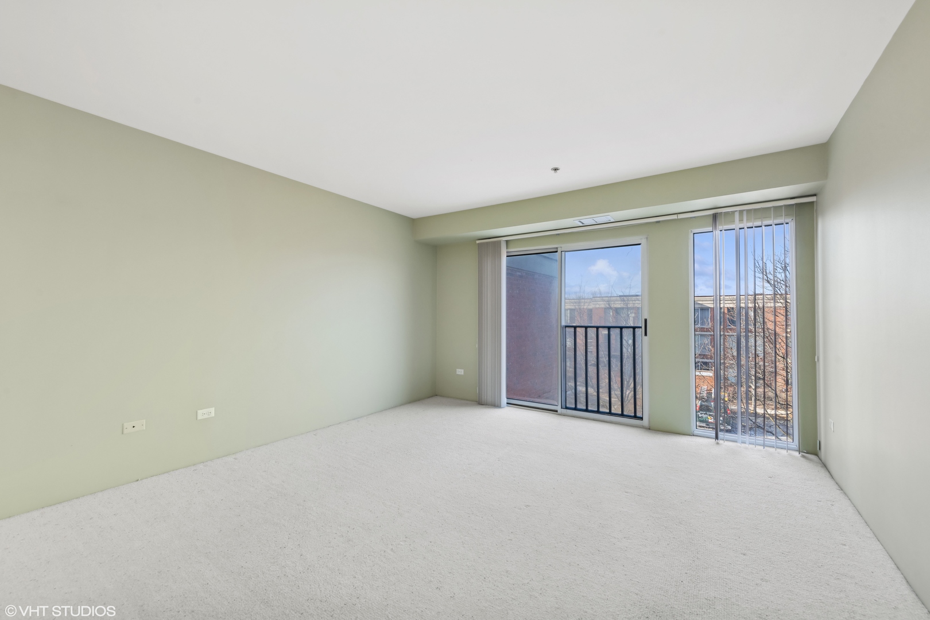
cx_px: 465
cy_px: 310
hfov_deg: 104.3
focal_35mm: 14
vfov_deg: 81.2
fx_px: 362
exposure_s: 1/60
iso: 200
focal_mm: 14
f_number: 9.5
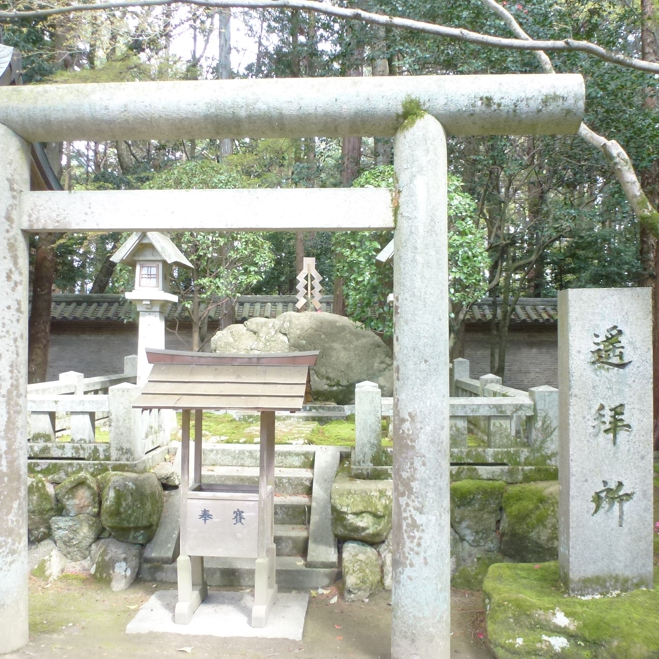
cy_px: 348
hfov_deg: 51.1
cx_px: 316
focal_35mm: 32
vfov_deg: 51.1
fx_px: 689
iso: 250
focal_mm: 4.3
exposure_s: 1/60
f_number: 3.3
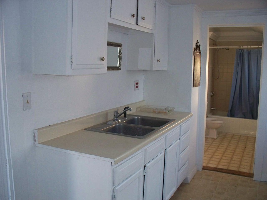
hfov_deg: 51.4
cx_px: 134
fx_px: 278
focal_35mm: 36
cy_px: 100
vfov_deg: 39.7
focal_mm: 7.54
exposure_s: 1/60
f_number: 2.8
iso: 200
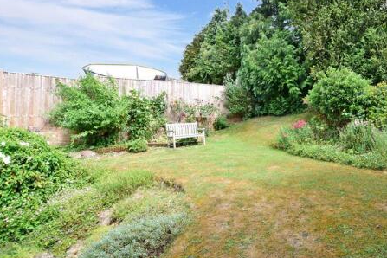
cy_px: 123
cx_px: 278
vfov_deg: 57.2
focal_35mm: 22
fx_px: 236
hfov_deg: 74.4
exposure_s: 1/320
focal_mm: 10
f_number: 7.1
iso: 400
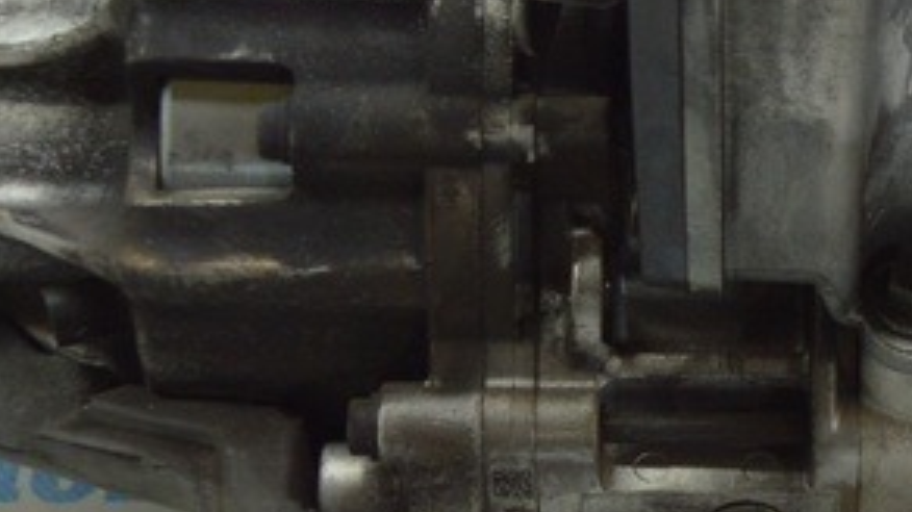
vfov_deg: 10.0
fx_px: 2925
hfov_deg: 17.5
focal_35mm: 121
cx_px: 787
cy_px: 248
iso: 400
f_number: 3.8
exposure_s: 1/40
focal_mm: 22
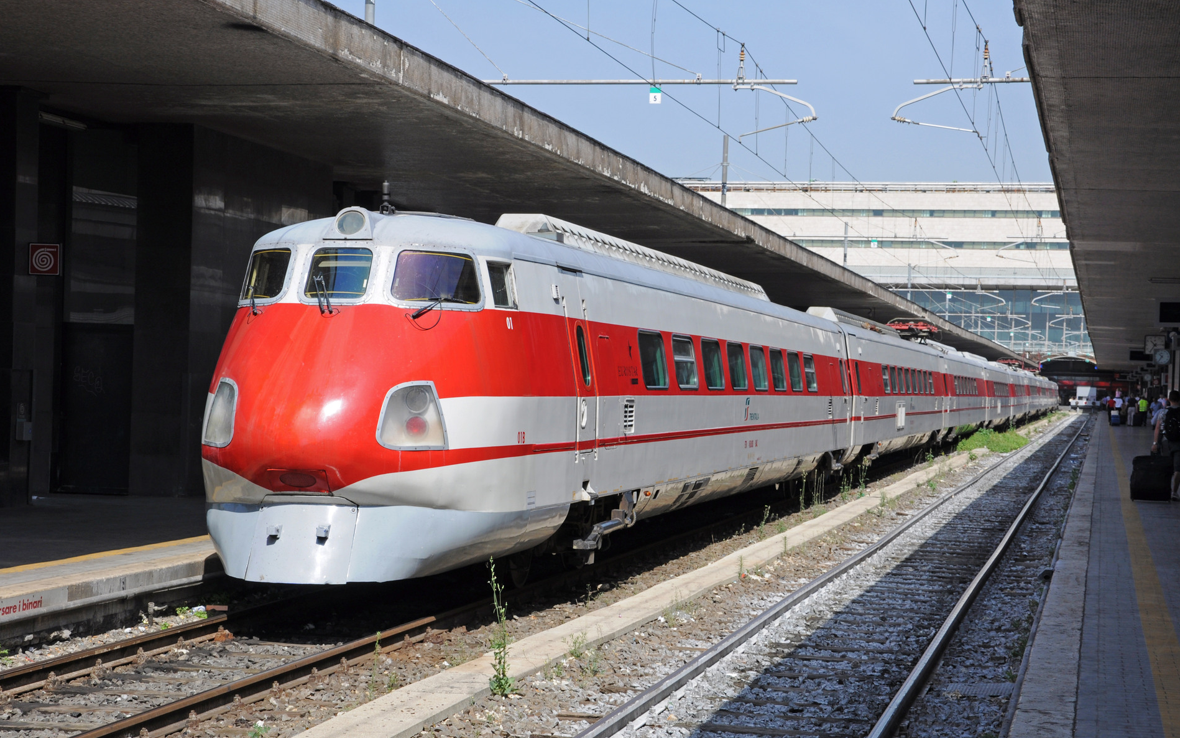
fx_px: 2235
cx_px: 591
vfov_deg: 18.7
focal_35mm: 70
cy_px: 396
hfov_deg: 29.6
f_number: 9
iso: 200
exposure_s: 1/320
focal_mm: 45
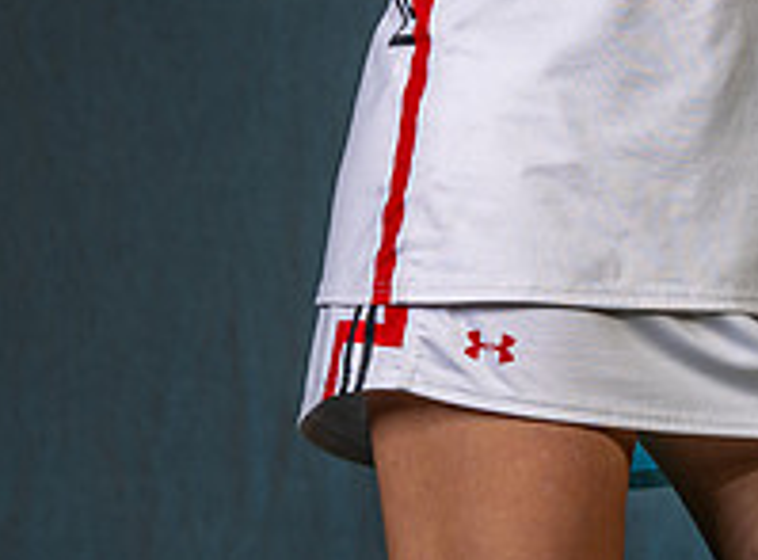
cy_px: -228
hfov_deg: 5.0
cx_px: 847
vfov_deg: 3.7
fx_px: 8581
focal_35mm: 394
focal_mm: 90
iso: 80
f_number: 5.6
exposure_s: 1/200
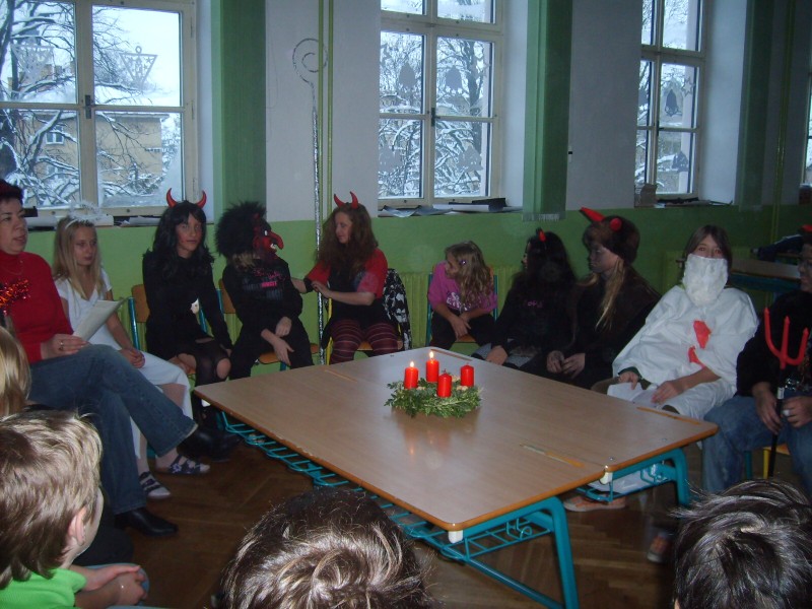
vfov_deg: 40.7
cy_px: 304
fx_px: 821
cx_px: 406
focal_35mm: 35
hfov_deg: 52.6
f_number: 2.8
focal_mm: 5.8
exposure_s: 1/45
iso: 126
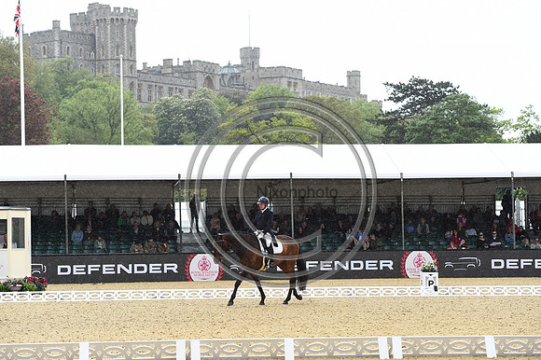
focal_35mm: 102
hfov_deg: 20.0
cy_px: 180
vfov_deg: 13.4
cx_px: 270
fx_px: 1532
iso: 450
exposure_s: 1/1250
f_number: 5
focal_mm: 102
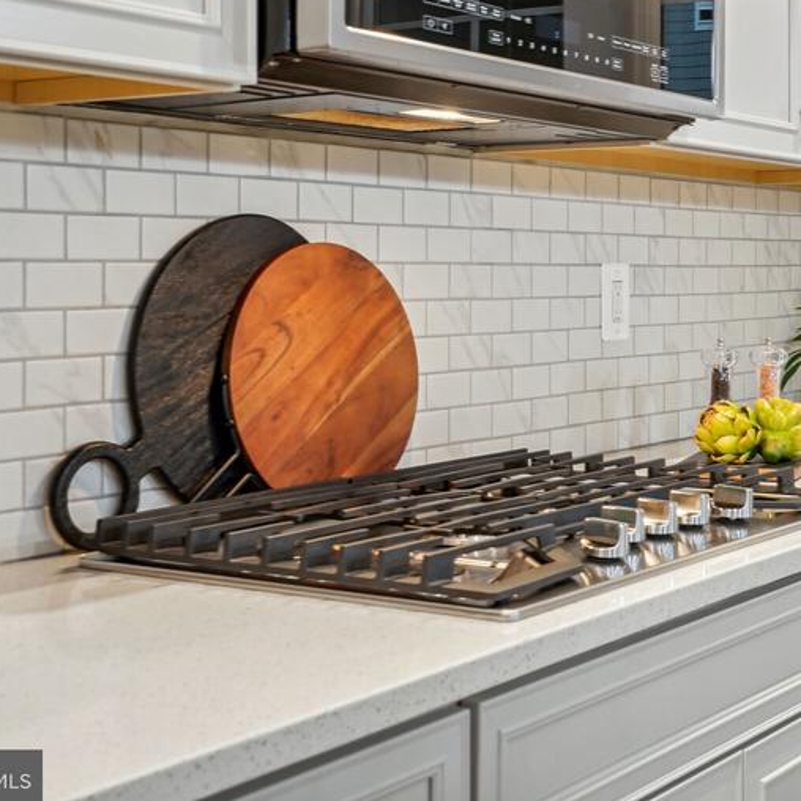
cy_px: 269
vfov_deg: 28.4
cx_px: 675
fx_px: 1571
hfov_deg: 27.8
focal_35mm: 60
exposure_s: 1/25
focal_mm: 35
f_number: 9
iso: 800
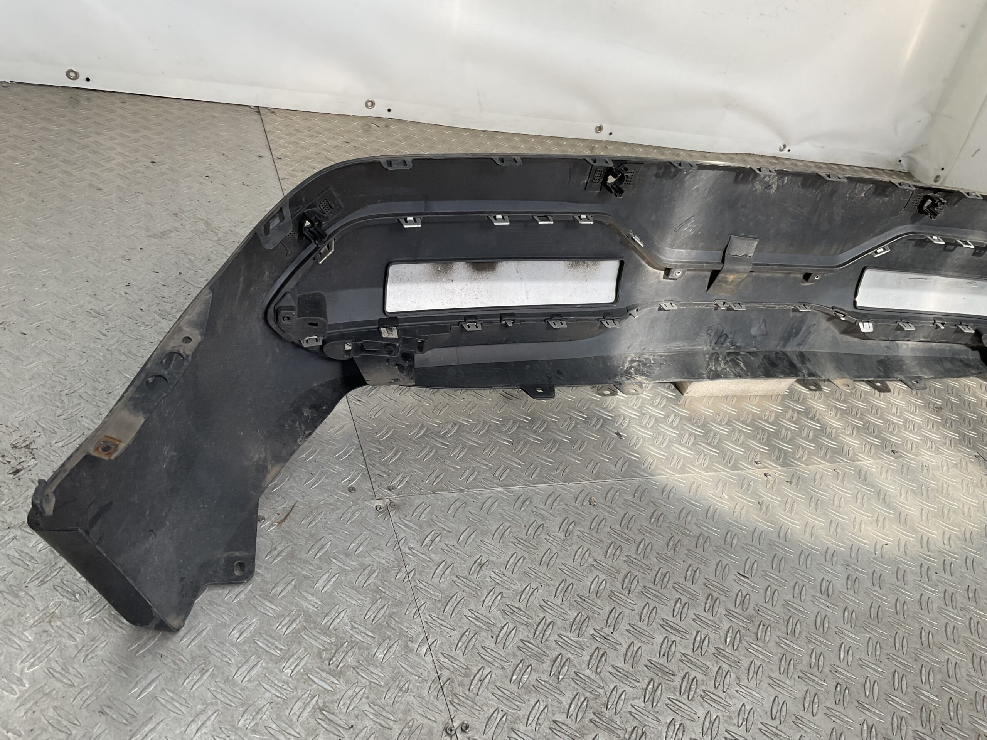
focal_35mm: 29
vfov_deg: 48.2
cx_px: 494
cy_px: 370
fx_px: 827
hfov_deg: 61.7
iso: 16
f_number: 1.8
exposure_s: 1/251
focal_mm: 3
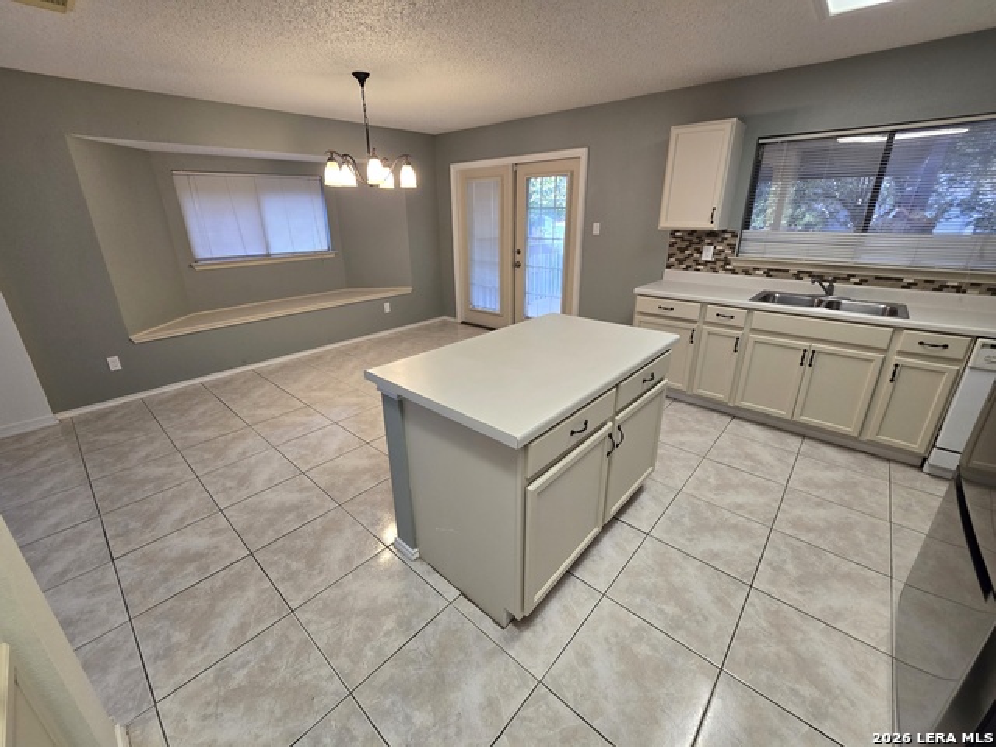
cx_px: 498
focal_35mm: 13
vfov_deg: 89.9
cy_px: 374
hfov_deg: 106.2
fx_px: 374
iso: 125
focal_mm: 2.2
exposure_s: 1/60.2
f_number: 2.2
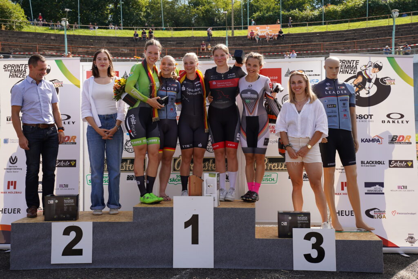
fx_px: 592
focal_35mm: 51
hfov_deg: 38.9
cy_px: 140
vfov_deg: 26.5
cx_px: 209
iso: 100
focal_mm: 51
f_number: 7.1
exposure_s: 1/160
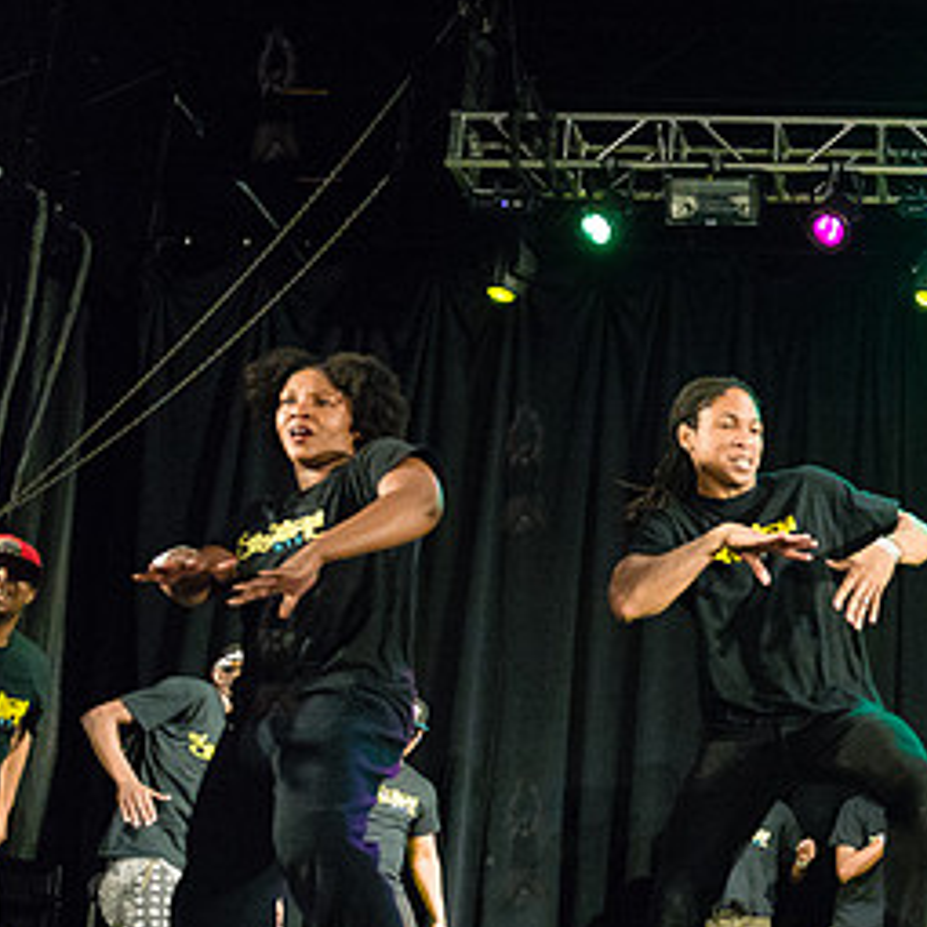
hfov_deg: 29.1
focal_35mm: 52
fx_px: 1575
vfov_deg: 32.3
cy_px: 675
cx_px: 1065
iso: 4000
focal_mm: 24
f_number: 2.8
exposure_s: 1/1000
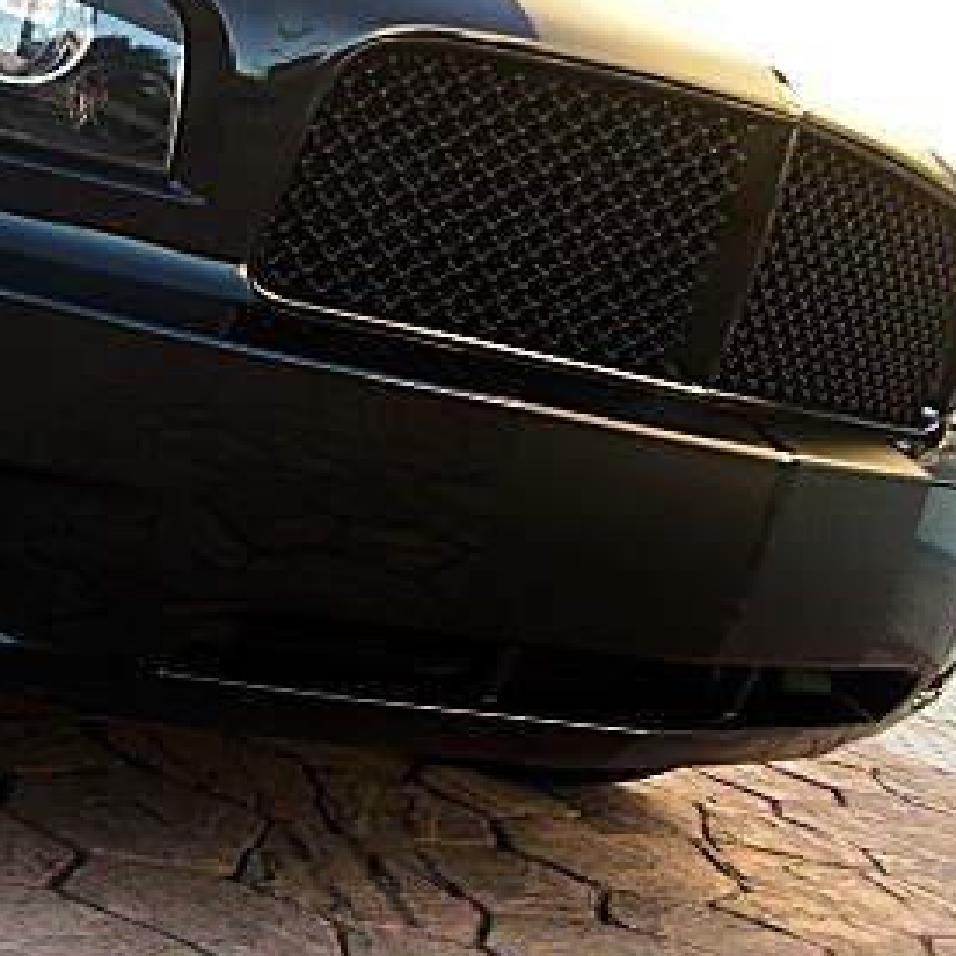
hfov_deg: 22.5
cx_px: -3
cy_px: 264
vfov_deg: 23.2
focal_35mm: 74
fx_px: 2312
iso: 100
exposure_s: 1/80
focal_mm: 6.3
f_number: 2.8
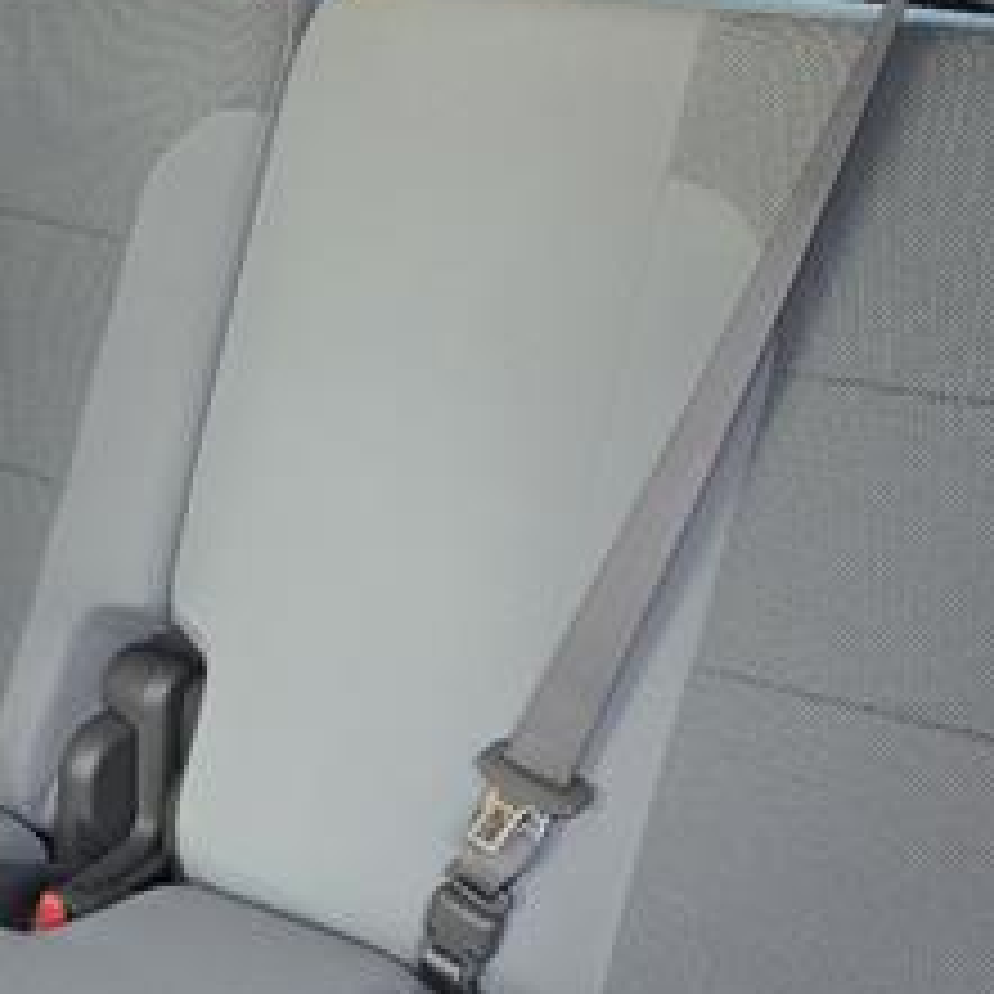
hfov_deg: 28.8
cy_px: 729
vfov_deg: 28.7
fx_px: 1917
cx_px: 288
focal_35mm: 59
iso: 80
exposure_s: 1/61.3
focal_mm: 6.3
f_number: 1.7
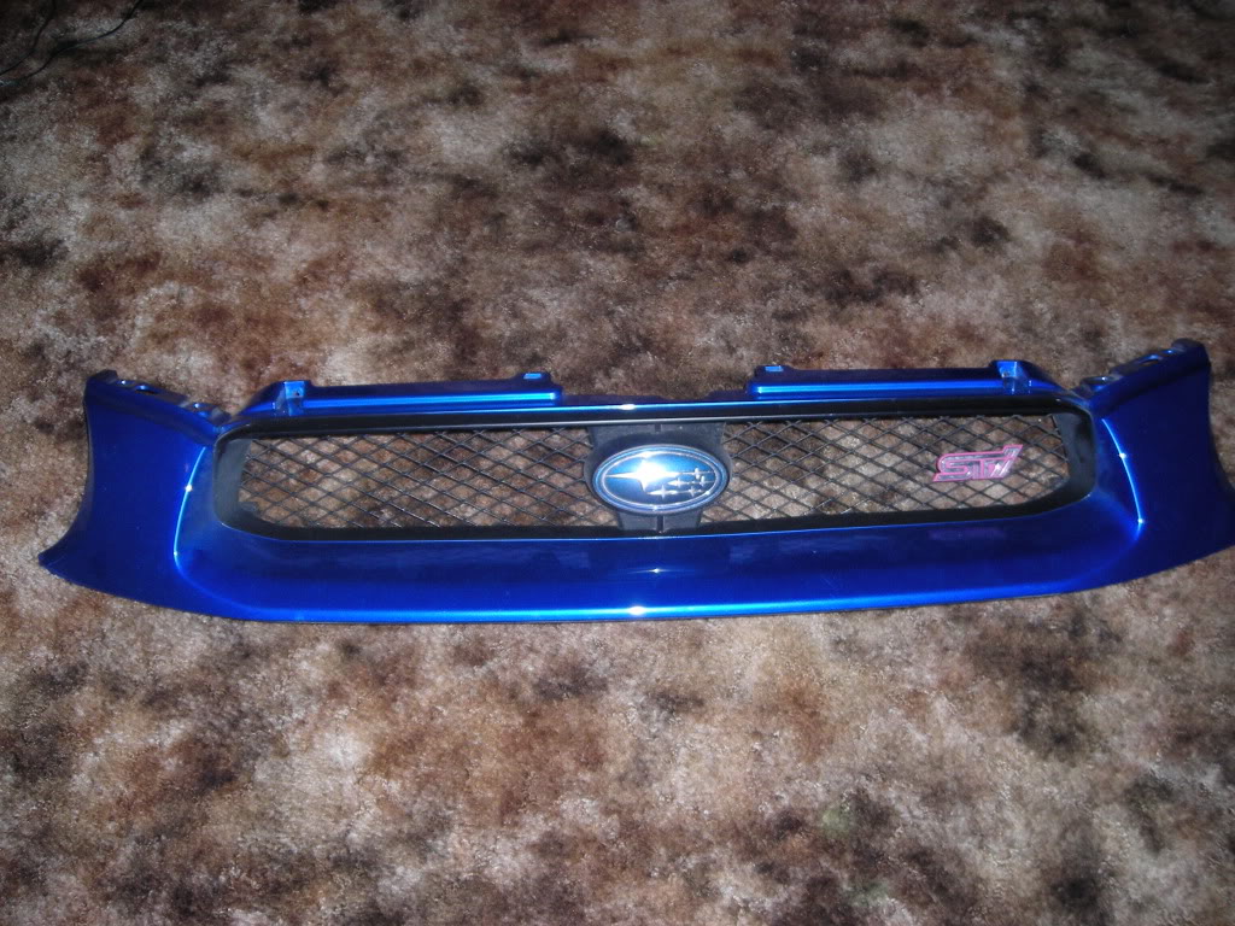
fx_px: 1356
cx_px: 618
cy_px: 463
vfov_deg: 37.7
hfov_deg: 49.0
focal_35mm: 38
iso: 142
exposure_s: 1/60
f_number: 3.2
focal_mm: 6.3
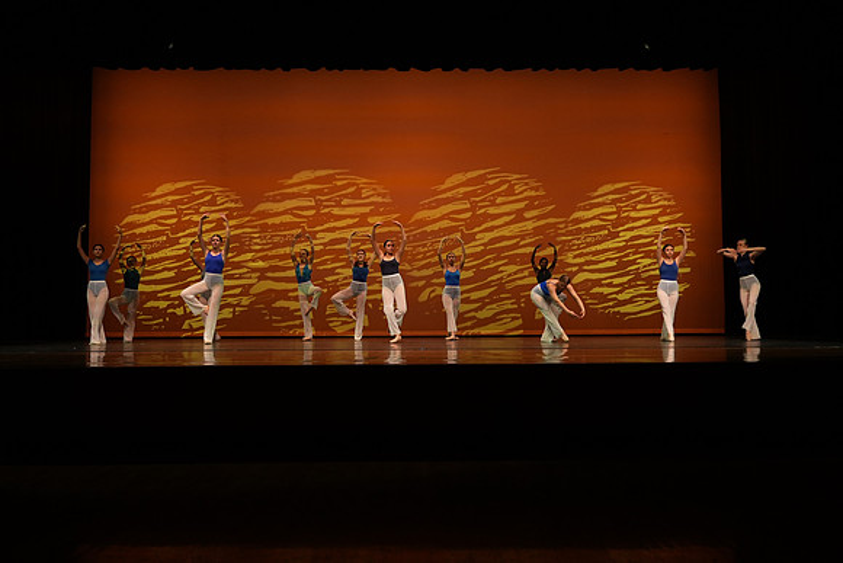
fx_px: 726
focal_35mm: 31
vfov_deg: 42.3
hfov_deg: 60.3
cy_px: 282
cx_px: 422
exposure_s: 1/1250
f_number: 4
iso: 2000
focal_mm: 31
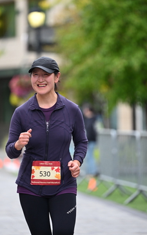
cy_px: 108
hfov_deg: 4.7
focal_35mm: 277
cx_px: 54
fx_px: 1773
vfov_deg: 7.6
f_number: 2.8
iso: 640
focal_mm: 180
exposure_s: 1/1600
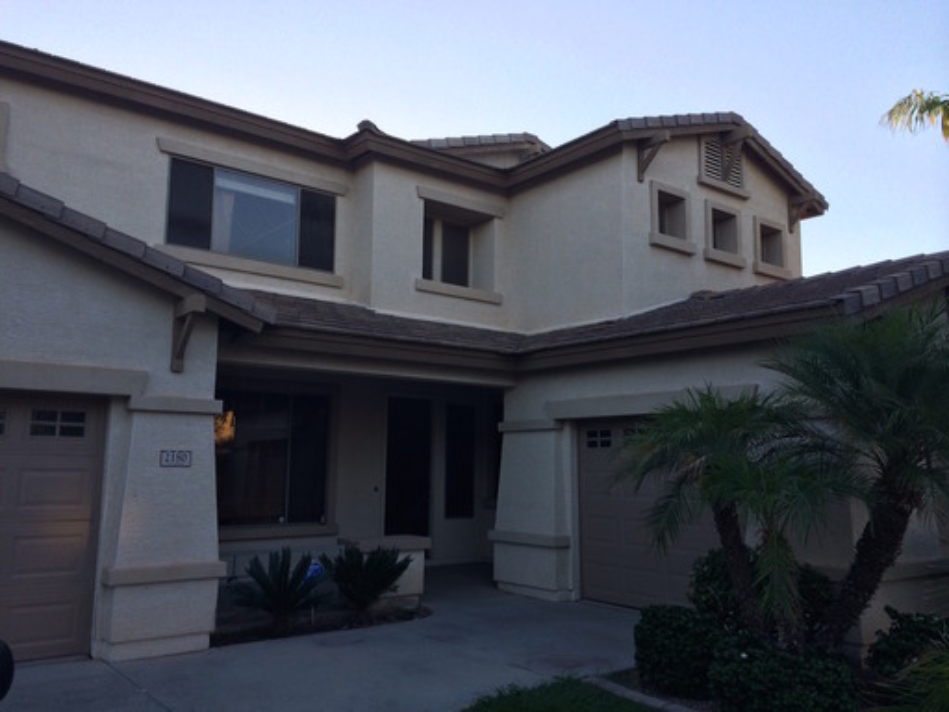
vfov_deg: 46.8
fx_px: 822
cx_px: 474
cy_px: 356
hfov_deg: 60.0
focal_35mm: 30
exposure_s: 1/383
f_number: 2.2
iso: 32
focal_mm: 4.12
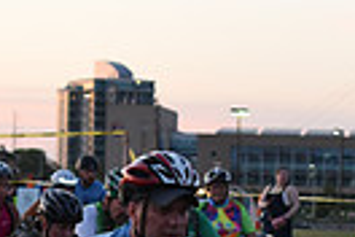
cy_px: 432
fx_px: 2159
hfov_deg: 9.4
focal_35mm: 219
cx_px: 199
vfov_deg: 6.1
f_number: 3.2
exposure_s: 1/400
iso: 2500
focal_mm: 50
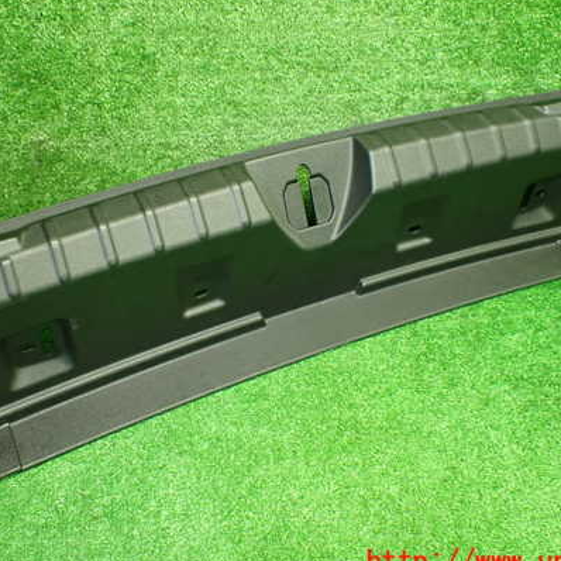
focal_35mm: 40
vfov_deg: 41.8
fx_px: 733
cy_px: 264
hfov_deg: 41.8
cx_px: 262
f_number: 2.3
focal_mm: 5.4
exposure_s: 1/80
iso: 800
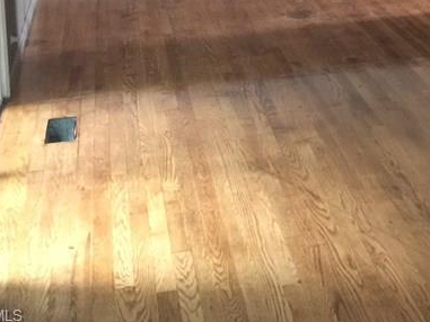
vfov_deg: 17.6
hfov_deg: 22.9
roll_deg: -0.5
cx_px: 519
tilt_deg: -6.7
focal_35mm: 78
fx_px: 969
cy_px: -106
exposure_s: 1/4
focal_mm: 4.15
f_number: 2.2
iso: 80
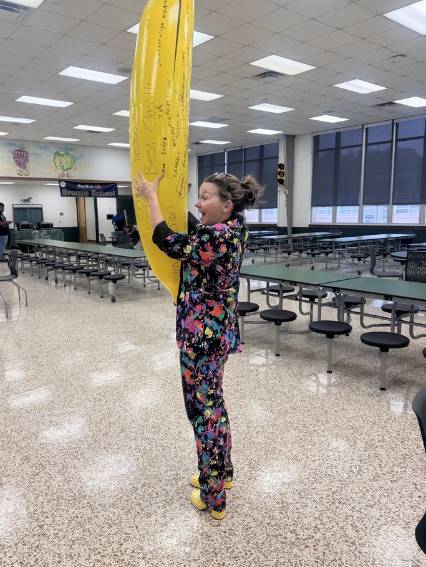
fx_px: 443
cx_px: 190
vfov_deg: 65.3
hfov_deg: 51.3
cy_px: 279
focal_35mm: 27
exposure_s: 1/129
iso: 80
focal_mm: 6.76
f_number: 1.78
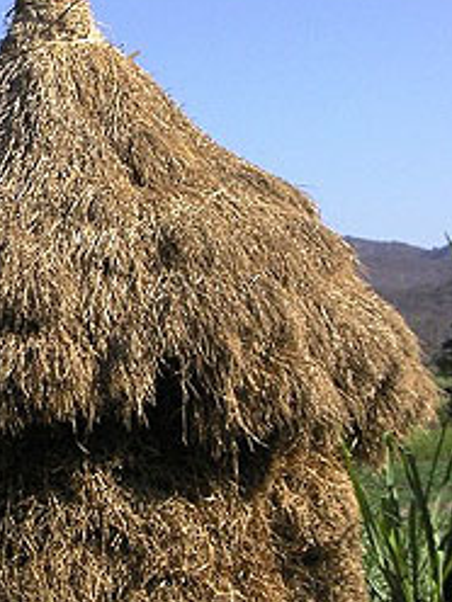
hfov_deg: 17.4
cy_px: 265
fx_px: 1462
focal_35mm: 84
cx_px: 58
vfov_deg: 23.3
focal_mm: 6.2
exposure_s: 1/180
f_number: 6.7
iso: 50
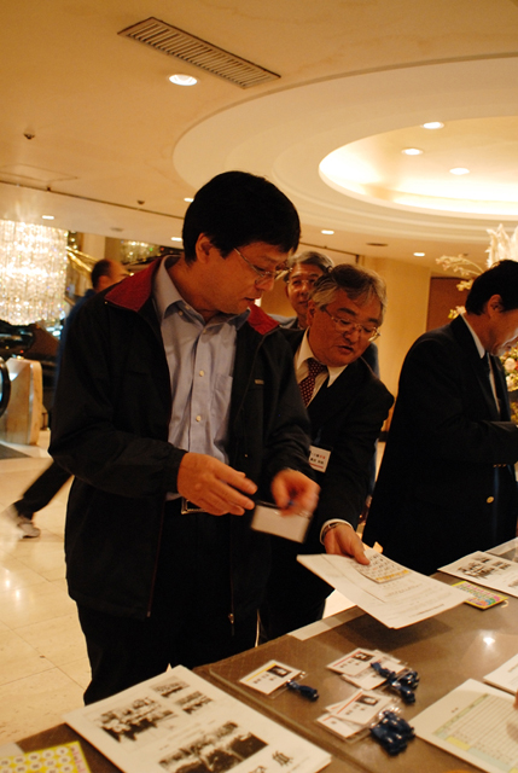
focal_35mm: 30
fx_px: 645
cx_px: 259
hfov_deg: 43.8
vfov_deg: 61.8
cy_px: 386
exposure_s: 1/40
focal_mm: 20
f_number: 2.8
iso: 800
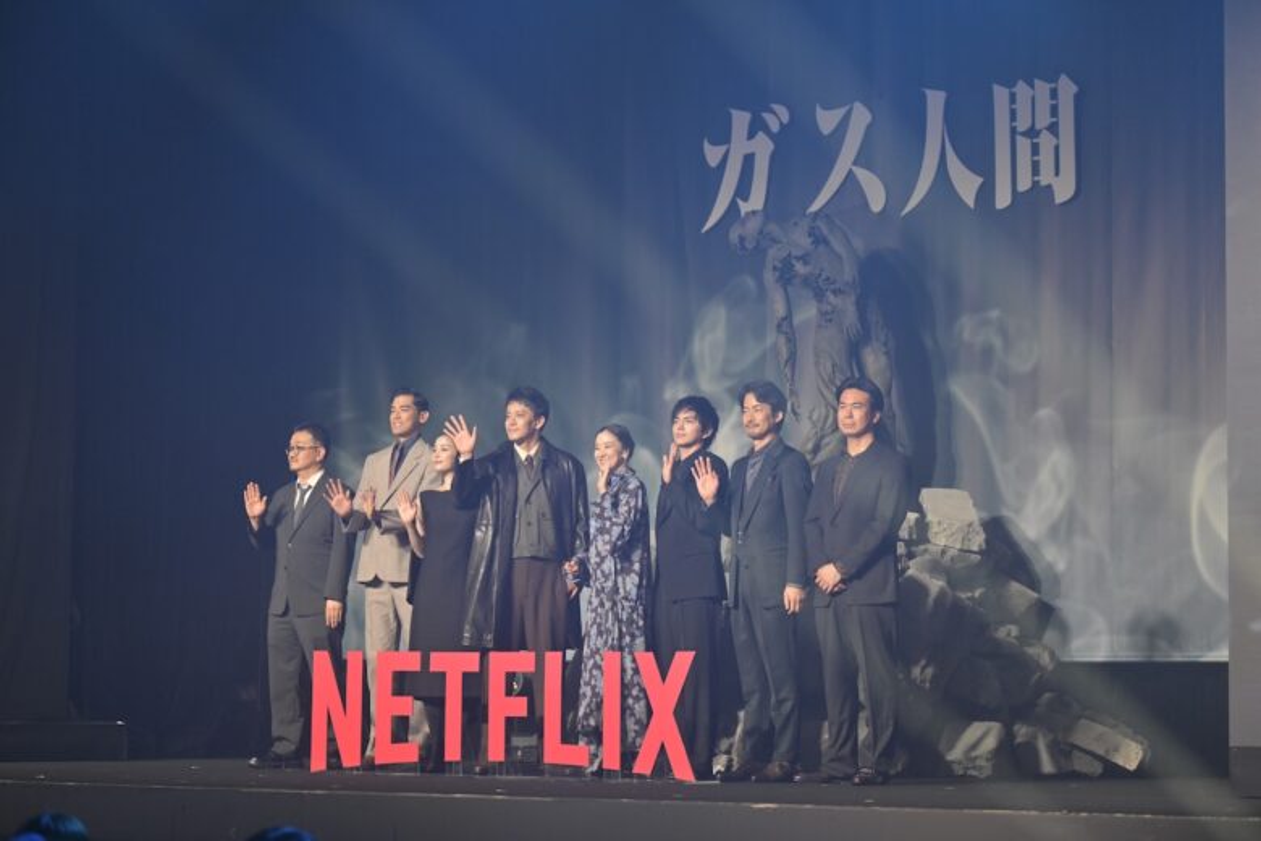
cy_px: 420
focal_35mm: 87
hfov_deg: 23.4
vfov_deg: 15.7
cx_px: 630
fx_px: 3047
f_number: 2.8
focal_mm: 87
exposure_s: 1/320
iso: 1400
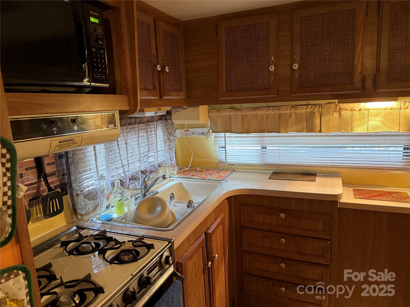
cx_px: 205
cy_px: 154
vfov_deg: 56.8
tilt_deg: -9.3
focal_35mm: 24
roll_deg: +3.4
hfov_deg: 71.6
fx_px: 284
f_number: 1.78
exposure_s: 1/40
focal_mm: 6.76
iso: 640
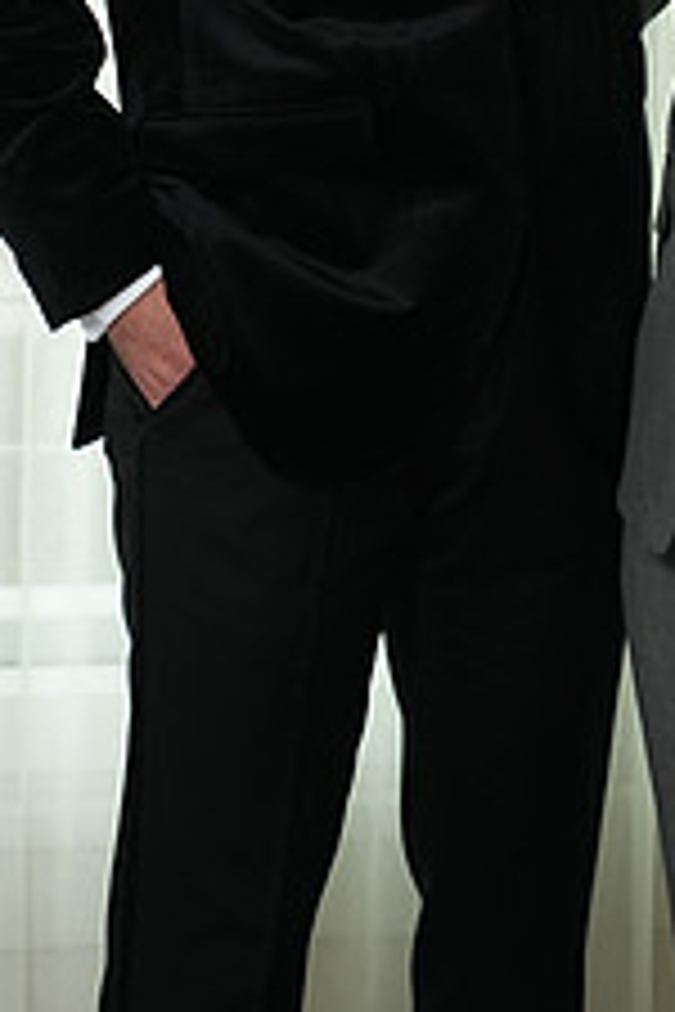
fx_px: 3909
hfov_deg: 9.8
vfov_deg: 14.3
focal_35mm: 139
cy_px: -229
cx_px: 619
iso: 640
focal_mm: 54
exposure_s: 1/200
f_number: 4
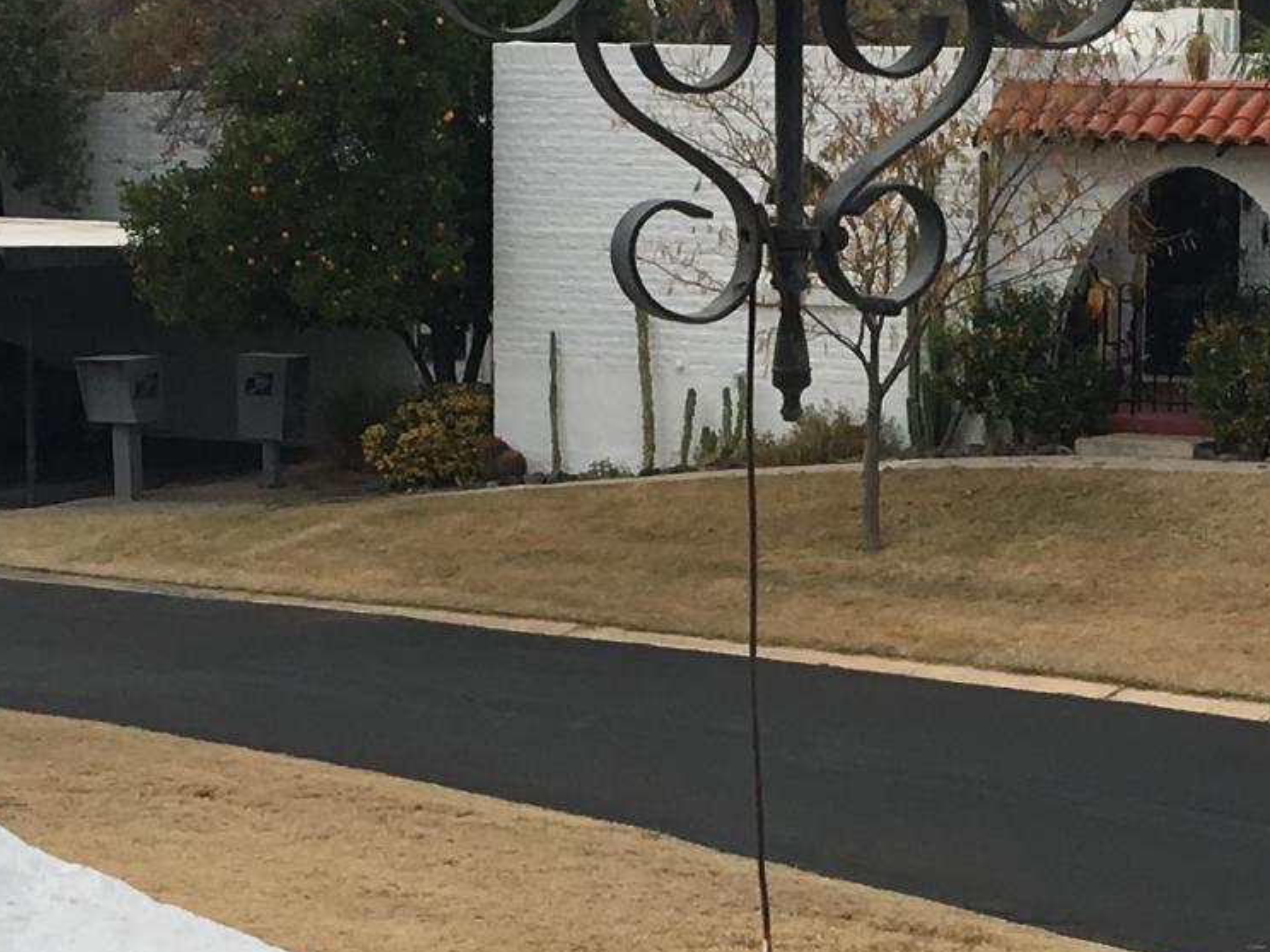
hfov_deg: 16.8
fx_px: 4293
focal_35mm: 117
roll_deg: -0.2
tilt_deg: -9.6
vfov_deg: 12.6
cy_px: 781
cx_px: 929
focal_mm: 4.15
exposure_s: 1/962
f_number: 2.2
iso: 25
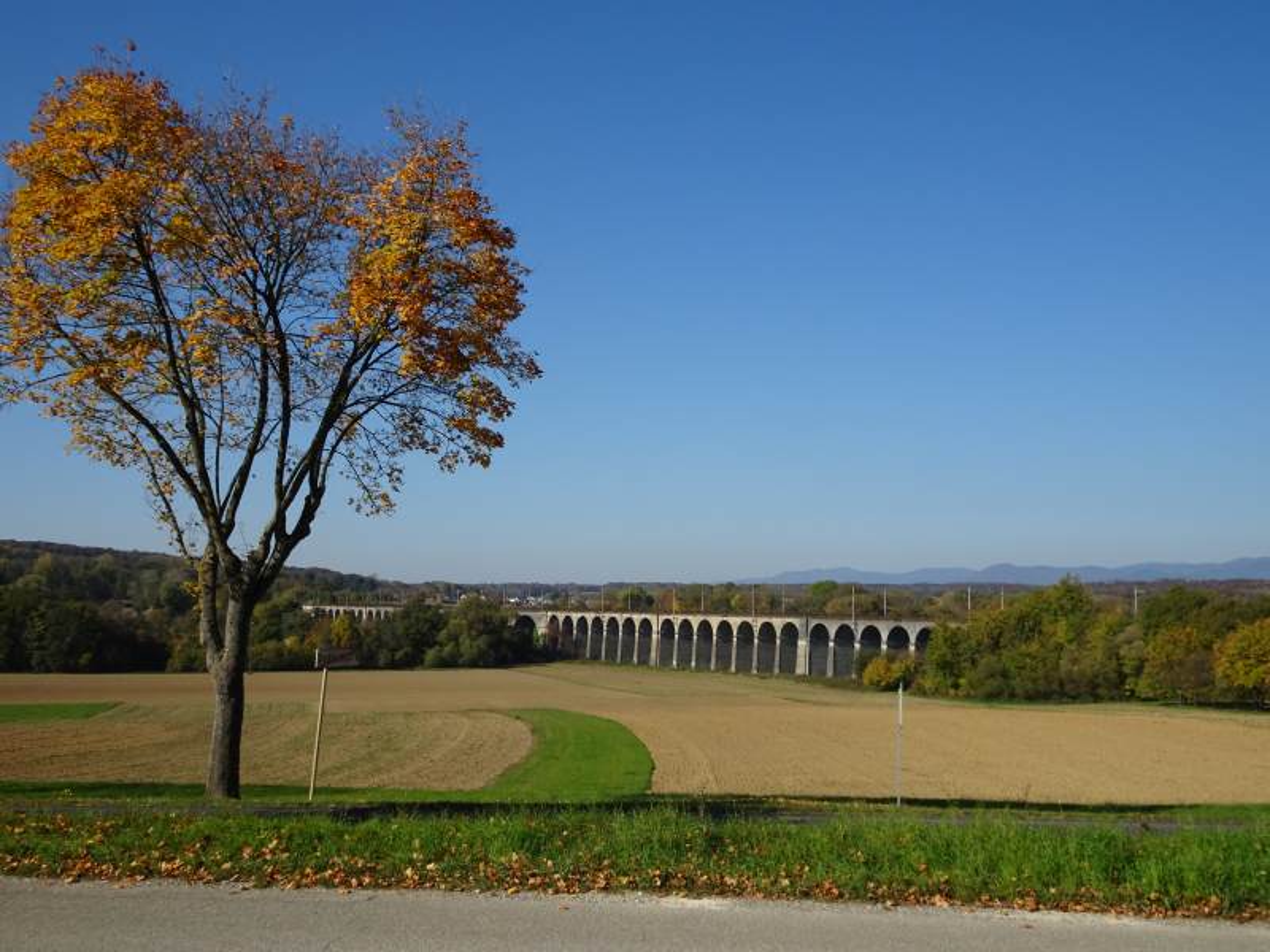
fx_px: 1357
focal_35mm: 37
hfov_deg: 50.1
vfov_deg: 38.7
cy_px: 476
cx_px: 635
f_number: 4
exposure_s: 1/1000
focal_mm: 6.37
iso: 80
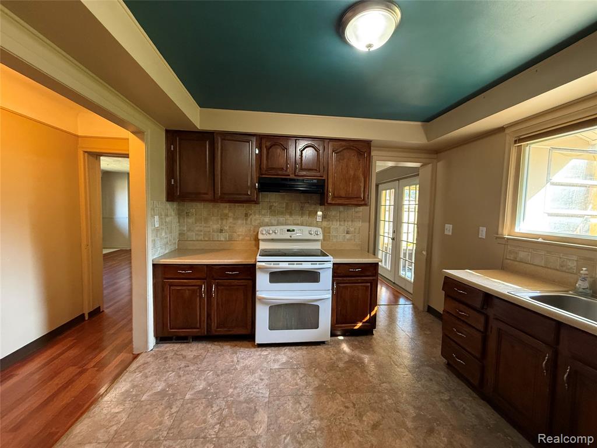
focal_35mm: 14
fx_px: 241
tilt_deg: -3.5
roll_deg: -1.4
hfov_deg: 102.1
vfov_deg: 85.7
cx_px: 298
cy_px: 224
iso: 400
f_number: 2.2
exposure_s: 1/60
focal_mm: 2.22
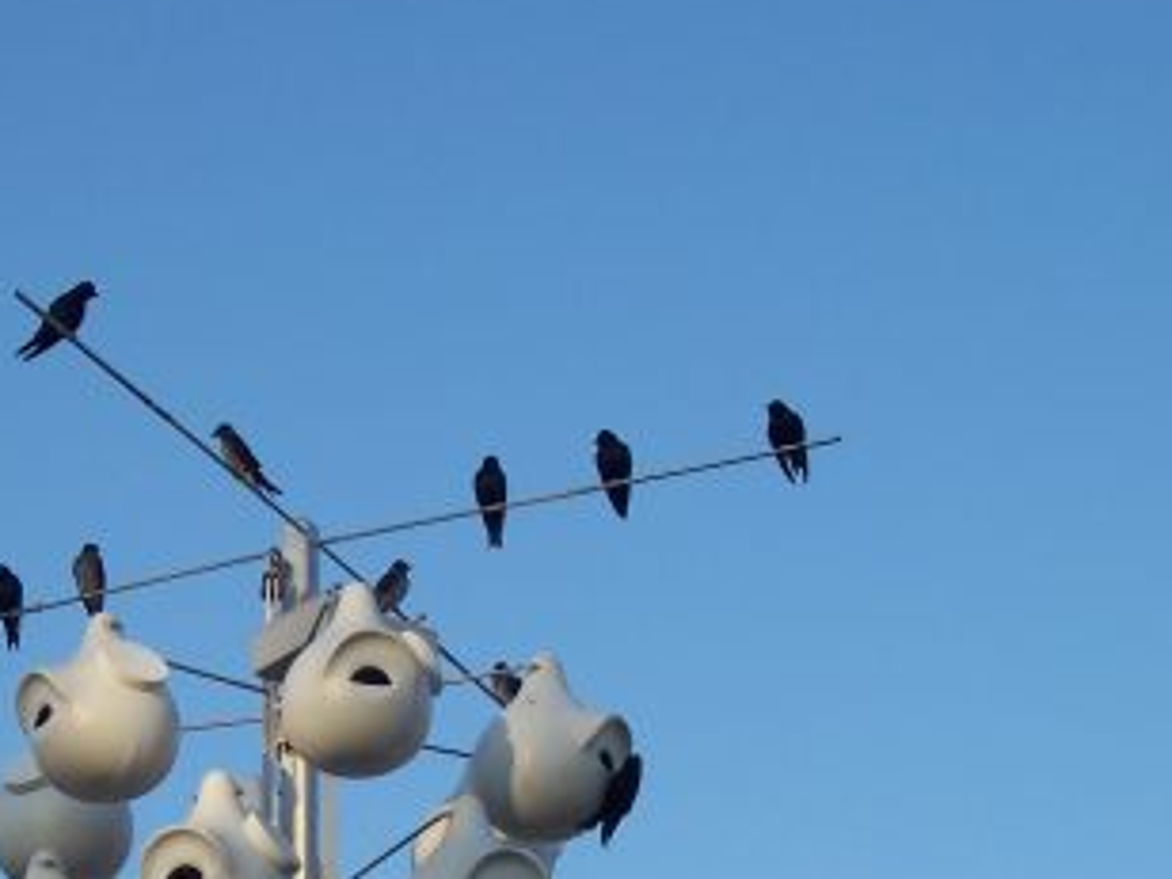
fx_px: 4503
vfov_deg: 11.1
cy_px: 656
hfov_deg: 14.8
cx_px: 301
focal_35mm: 133
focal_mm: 13.5
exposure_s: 1/125
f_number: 8
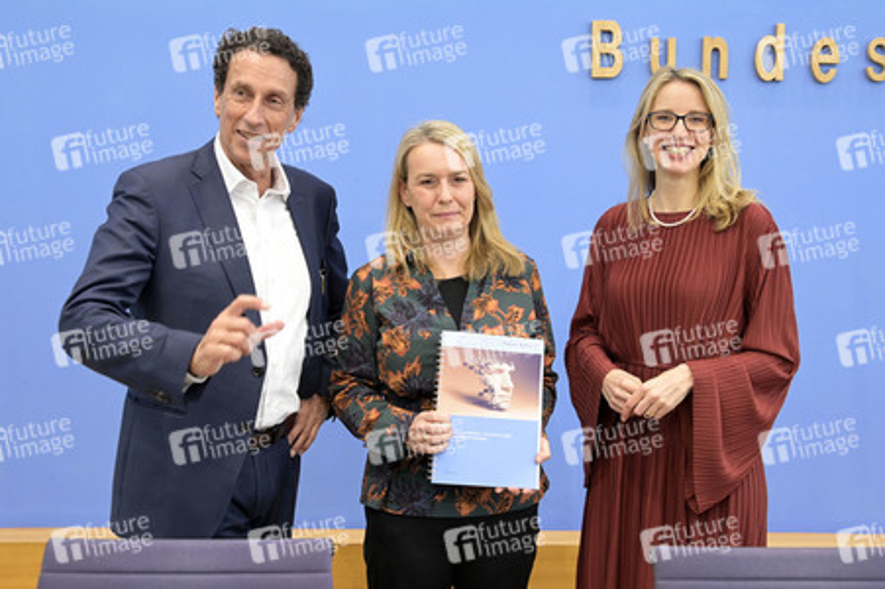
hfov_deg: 54.5
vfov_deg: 37.8
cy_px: 294
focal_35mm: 35
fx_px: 860
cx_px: 442
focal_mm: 35
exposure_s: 1/250
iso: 3200
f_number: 5
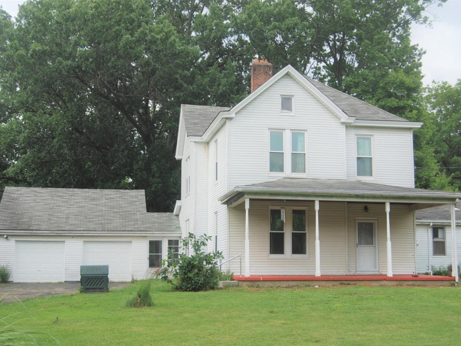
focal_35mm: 49
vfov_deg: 29.7
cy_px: 174
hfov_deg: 38.9
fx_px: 652
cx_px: 228
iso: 100
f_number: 5.6
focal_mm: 30
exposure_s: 1/125
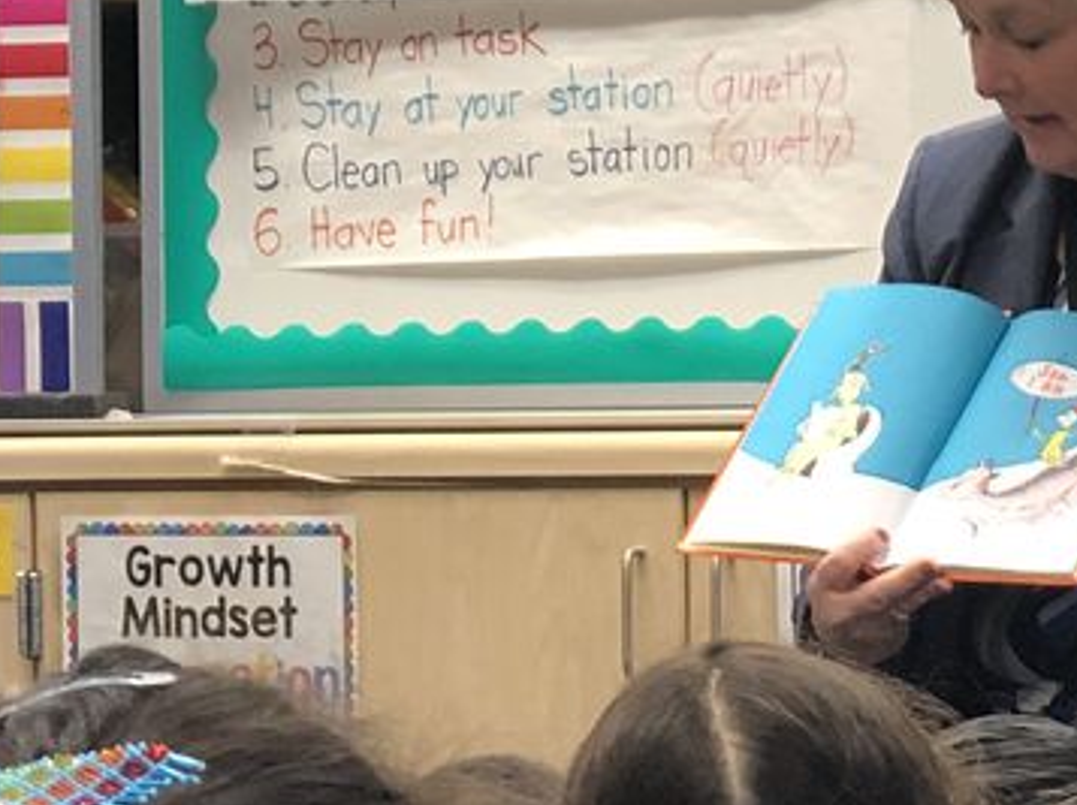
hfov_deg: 8.1
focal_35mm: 243
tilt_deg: -6.6
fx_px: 7553
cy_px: 1155
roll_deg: +0.2
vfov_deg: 6.0
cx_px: 1026
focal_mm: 6.6
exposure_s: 1/30
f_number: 2.8
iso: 100
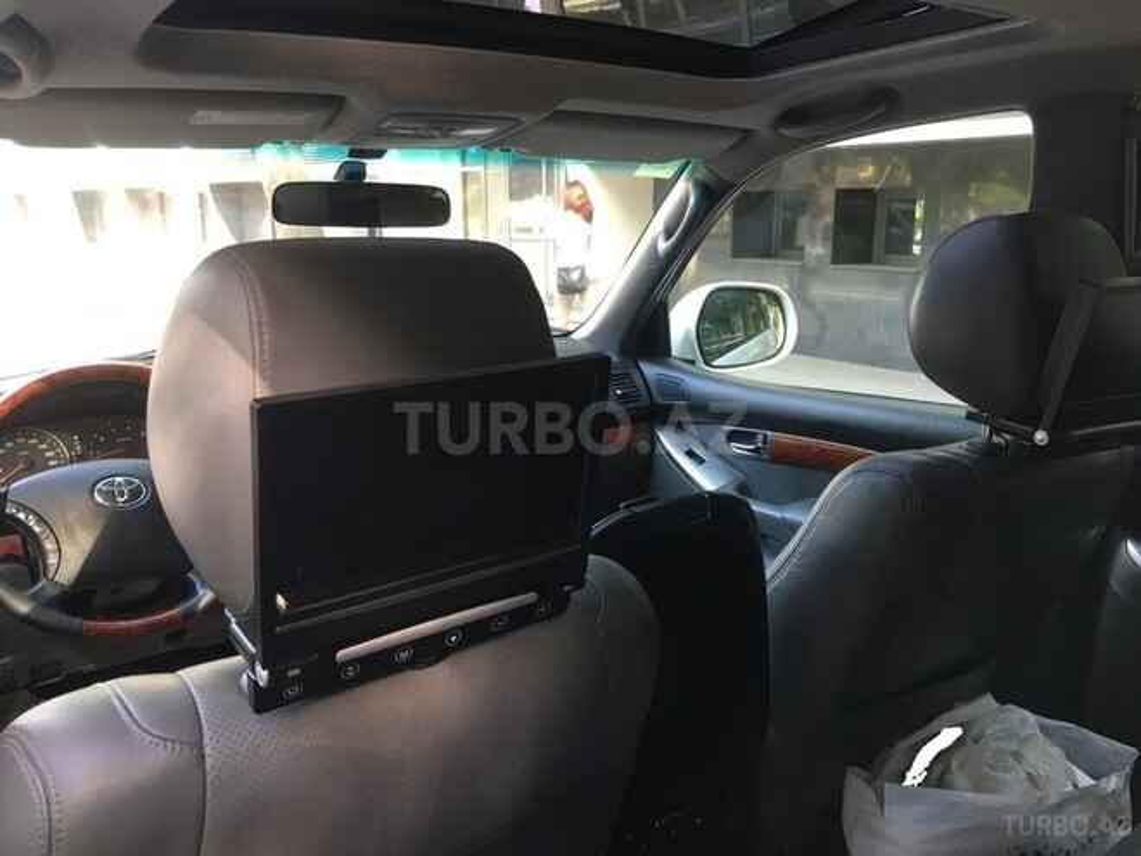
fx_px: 956
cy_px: 428
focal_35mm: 29
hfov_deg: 61.7
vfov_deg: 48.2
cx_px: 570
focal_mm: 4.15
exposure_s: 1/33
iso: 64
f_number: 2.2
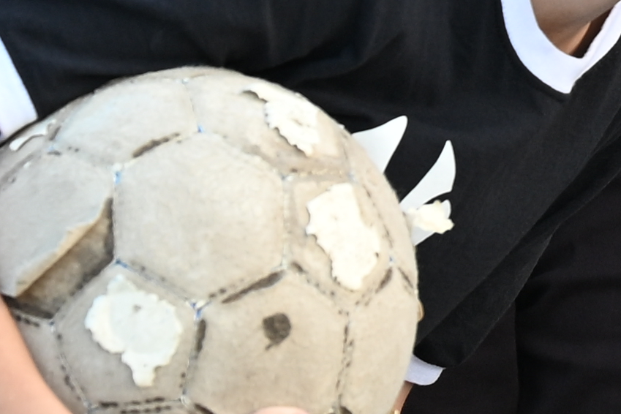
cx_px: 1331
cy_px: -459
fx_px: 8849
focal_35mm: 513
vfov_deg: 2.7
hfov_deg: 4.0
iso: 220
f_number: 4
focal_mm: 72
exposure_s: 1/250
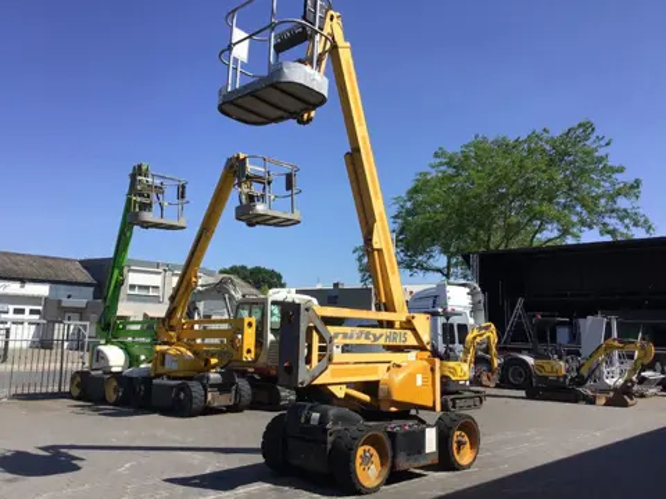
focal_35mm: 31
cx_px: 333
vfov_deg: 45.4
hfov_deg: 58.4
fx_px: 596
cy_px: 250
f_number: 2.4
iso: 25
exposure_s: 1/1314
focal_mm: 3.3
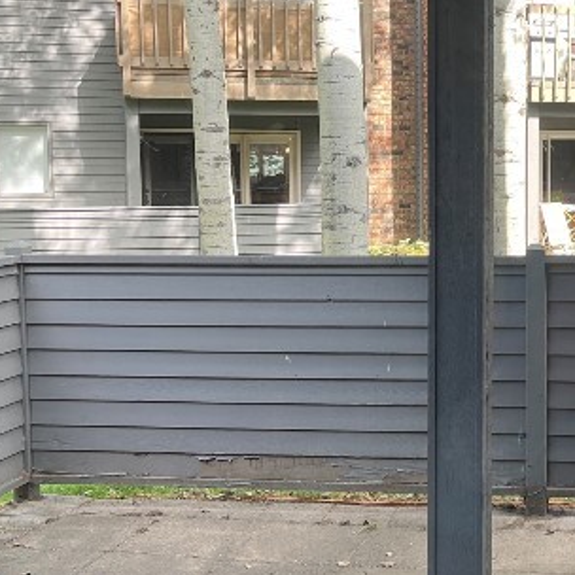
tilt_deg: -3.3
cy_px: 238
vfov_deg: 29.5
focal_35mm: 58
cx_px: 533
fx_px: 1090
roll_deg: -1.7
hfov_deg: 28.3
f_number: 1.6
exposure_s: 1/203
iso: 40
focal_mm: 5.1
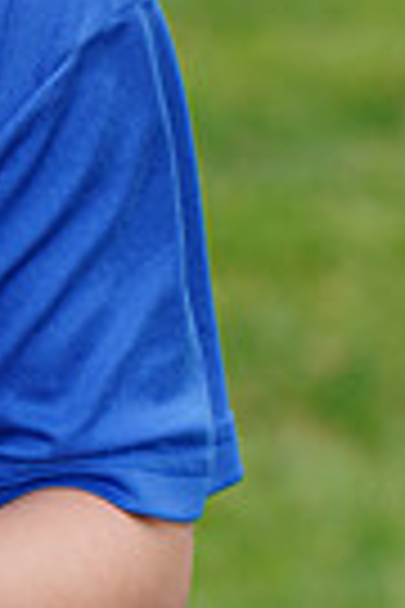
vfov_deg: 2.4
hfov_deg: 1.6
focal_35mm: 846
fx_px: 14275
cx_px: -430
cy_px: -266
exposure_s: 1/200
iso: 200
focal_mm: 197
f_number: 8
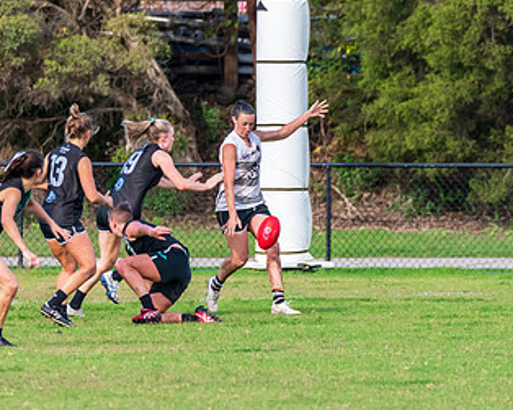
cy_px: 236
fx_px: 12507
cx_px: 232
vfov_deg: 1.9
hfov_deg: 2.3
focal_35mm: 824
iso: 900
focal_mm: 400
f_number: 6
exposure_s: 1/1250
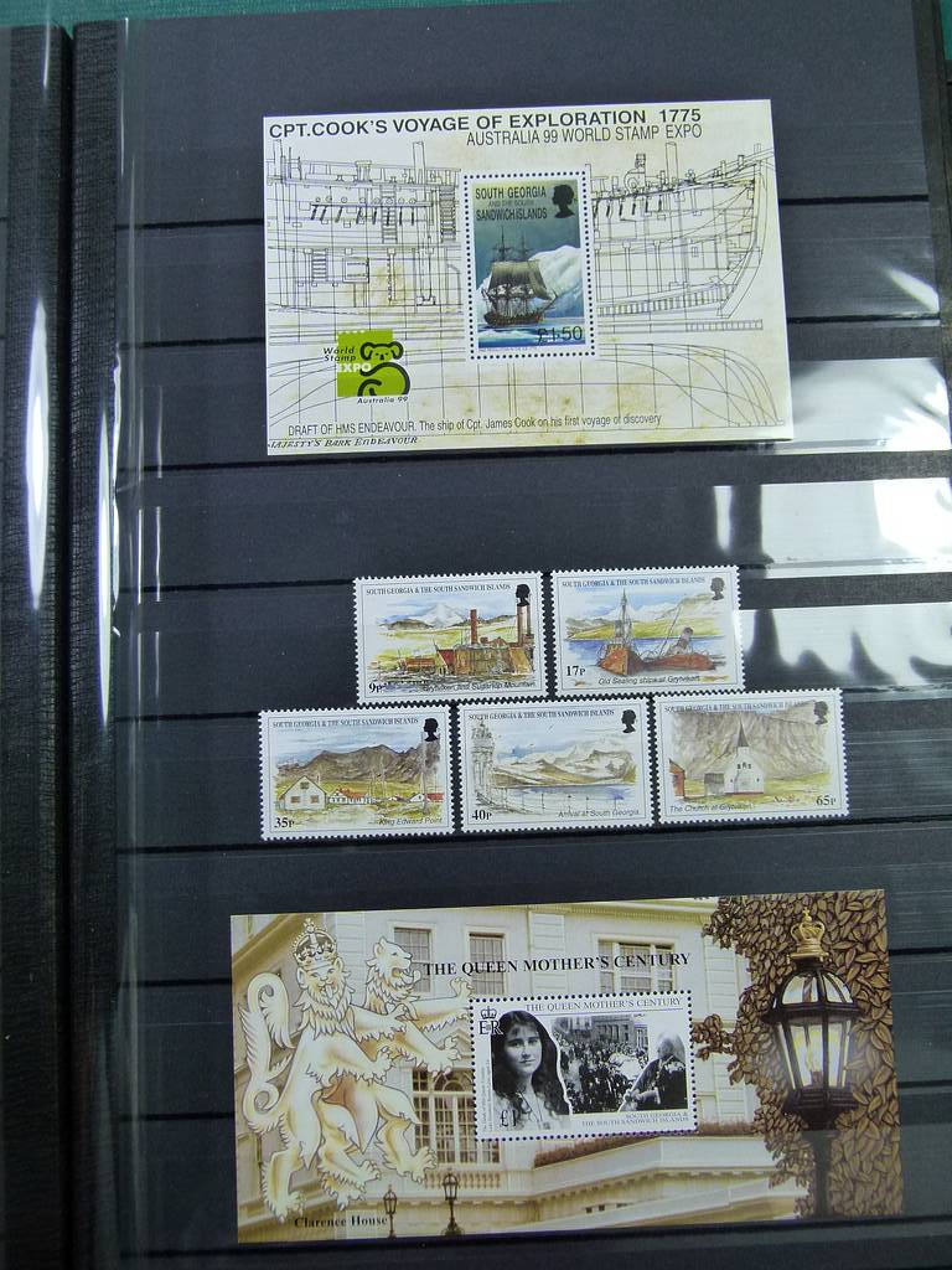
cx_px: 476
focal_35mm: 41
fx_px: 1503
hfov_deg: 35.1
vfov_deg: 45.8
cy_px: 635
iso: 160
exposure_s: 1/100
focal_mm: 7.4
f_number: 3.2
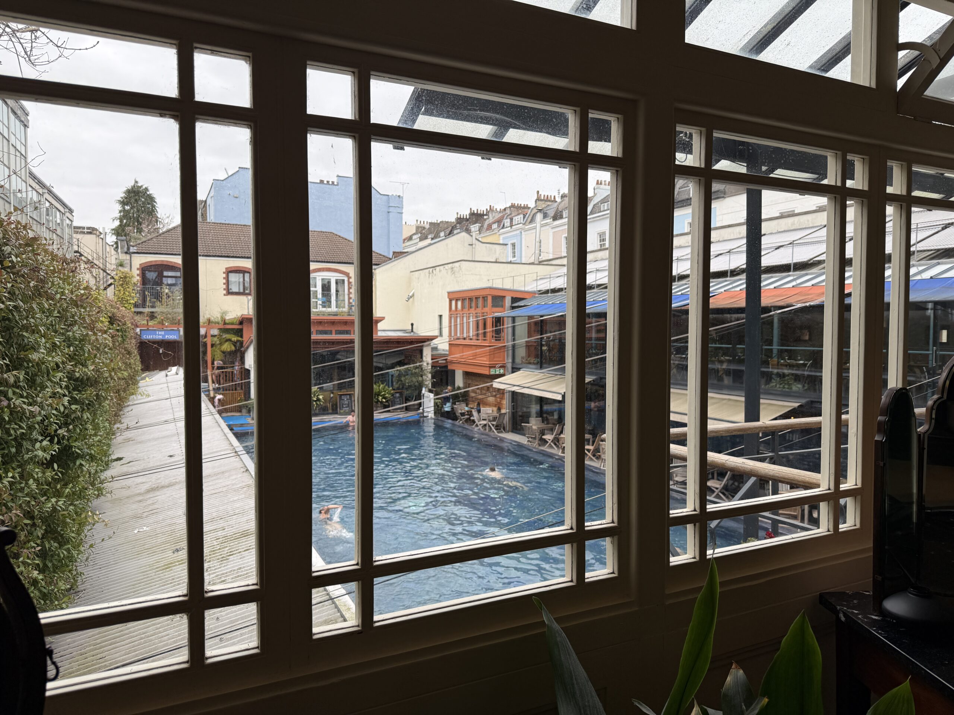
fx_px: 661
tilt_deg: -1.1
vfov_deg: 56.8
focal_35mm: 24
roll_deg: -0.1
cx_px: 477
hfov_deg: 71.6
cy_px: 358
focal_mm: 6.76
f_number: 1.78
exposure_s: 1/878
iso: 100
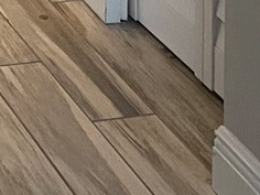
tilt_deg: -5.0
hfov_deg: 10.6
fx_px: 1322
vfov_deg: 7.3
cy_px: -419
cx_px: -199
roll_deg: +0.6
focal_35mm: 176
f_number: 1.8
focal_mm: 4.25
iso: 125
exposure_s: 1/60
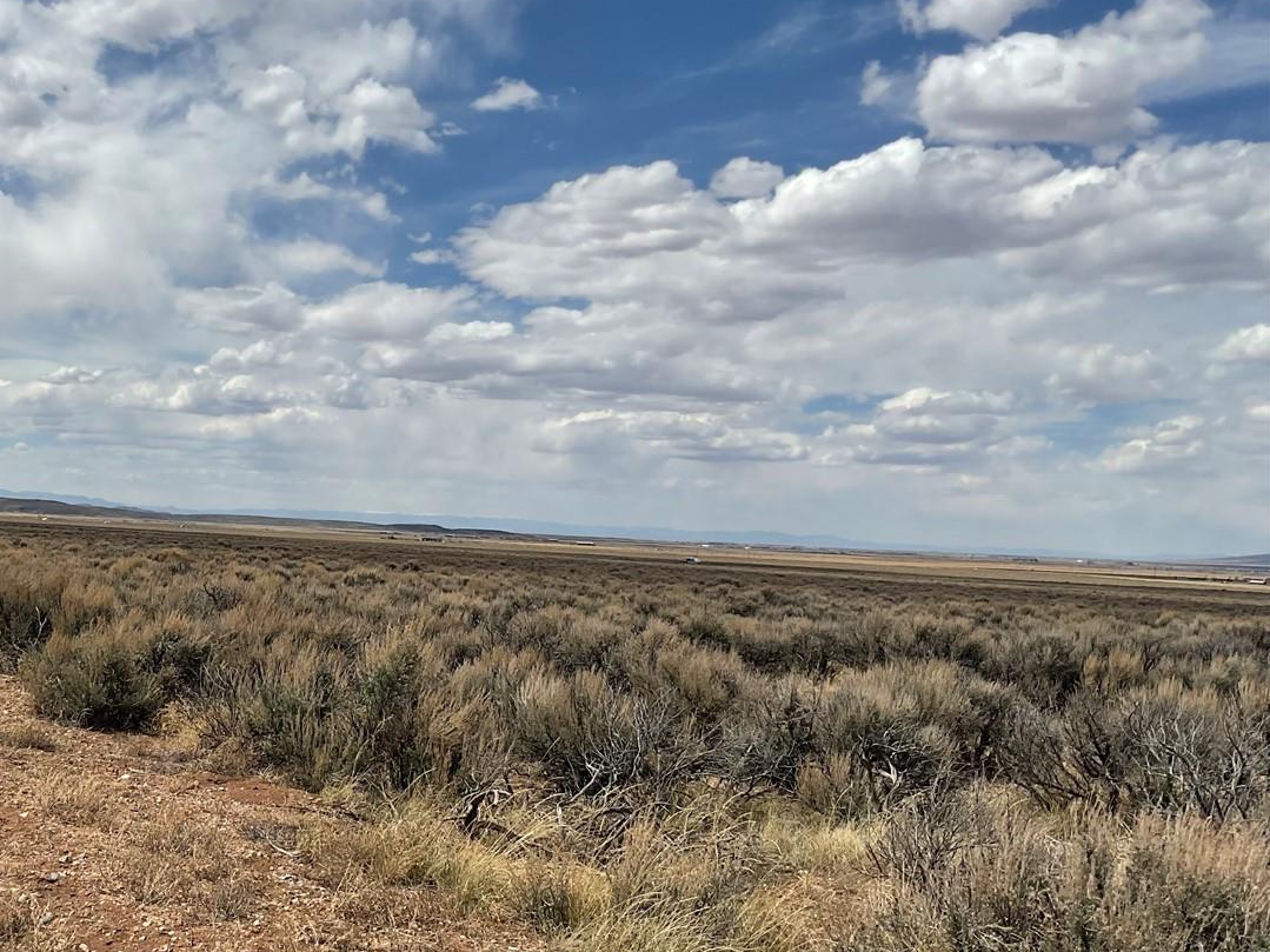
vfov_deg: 33.6
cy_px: 482
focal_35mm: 43
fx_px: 1577
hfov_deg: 42.6
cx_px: 330
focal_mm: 3
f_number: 1.8
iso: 16
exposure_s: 1/4405
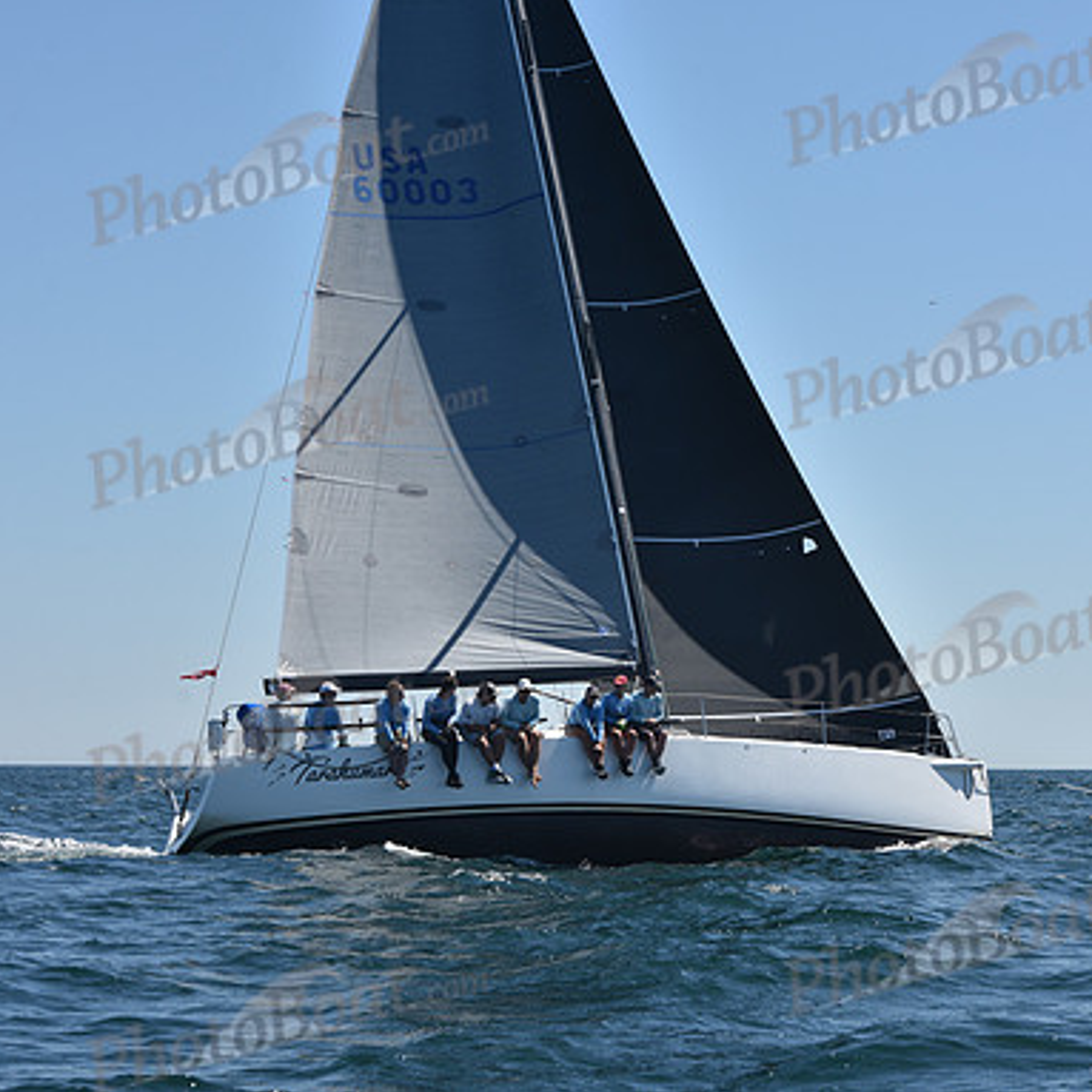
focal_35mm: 90
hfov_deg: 19.3
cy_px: 543
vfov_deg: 19.3
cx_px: 639
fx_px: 3212
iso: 200
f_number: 8
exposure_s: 1/1000
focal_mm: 70
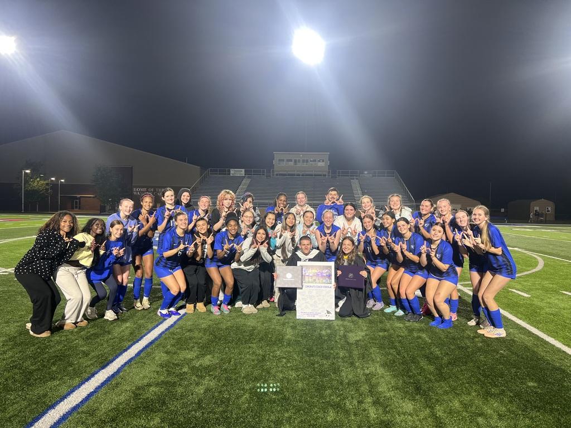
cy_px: 214
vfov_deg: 53.1
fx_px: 429
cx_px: 286
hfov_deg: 67.3
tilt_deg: -1.9
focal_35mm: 26
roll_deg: -1.1
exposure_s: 1/120
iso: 100
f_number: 1.5
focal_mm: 5.7
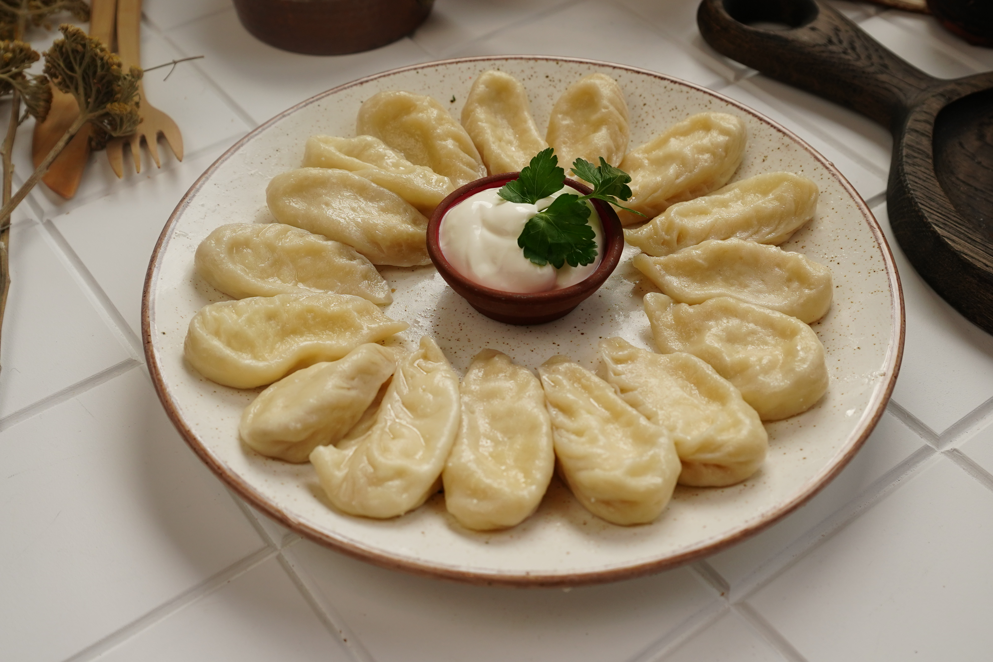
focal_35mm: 42
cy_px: 331
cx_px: 496
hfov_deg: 46.4
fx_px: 1158
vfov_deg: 31.9
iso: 500
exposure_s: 1/320
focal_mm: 28
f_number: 5.6
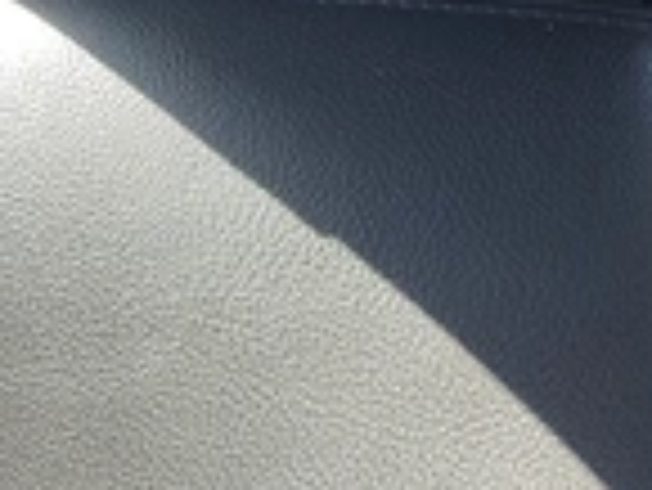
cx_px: 216
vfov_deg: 18.4
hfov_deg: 24.3
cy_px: 148
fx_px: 1508
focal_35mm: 80
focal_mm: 3
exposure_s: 1/122
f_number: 1.8
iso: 32
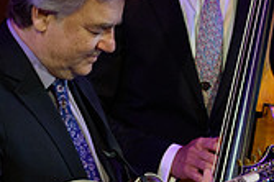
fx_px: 10630
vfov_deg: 1.0
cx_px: 450
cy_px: 86
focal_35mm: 1398
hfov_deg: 1.5
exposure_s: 1/500
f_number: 6
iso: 2500
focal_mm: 390
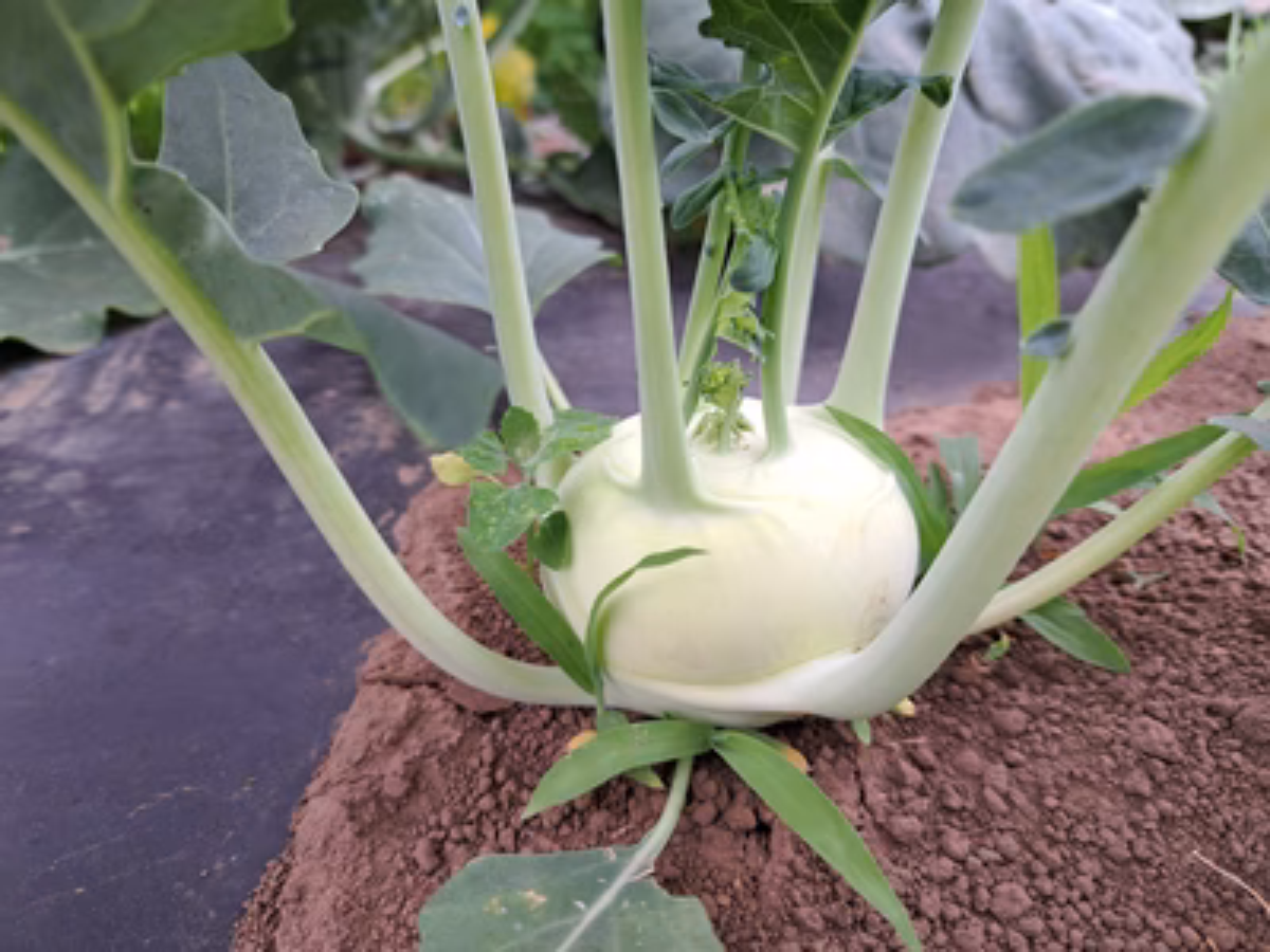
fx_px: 881
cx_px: 635
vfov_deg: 56.8
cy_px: 476
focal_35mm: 24
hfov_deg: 71.6
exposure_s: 1/50
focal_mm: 5.23
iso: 50
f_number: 1.8
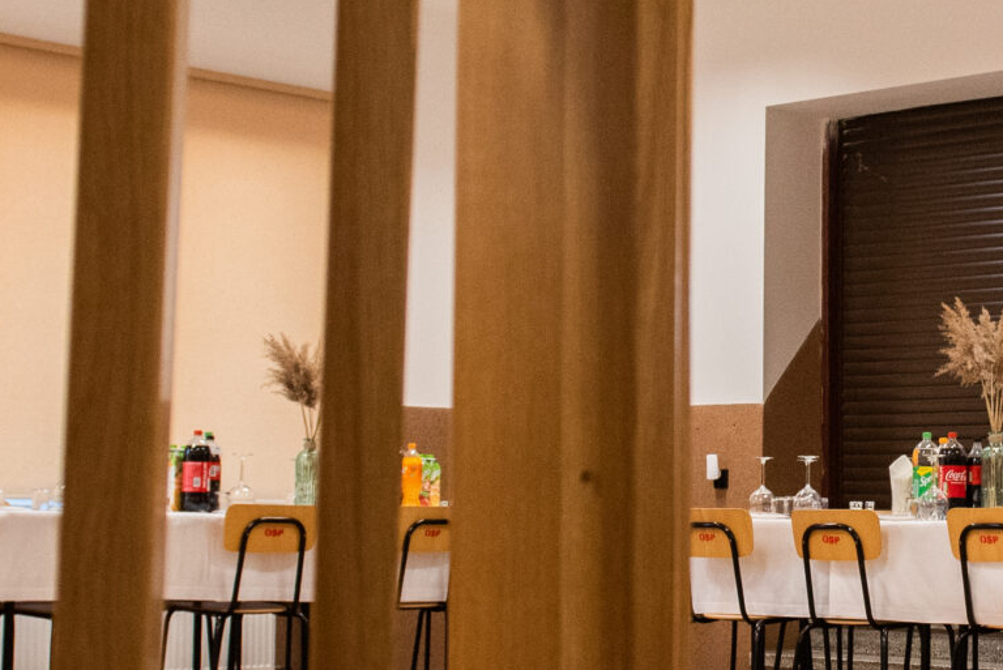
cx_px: 932
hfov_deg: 24.5
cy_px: 339
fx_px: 2230
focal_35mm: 80
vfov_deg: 17.1
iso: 1600
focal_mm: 24
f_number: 4
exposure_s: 1/200
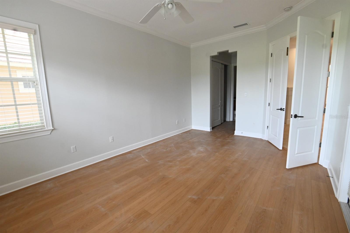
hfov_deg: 100.4
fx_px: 146
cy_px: 116
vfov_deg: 77.3
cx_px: 175
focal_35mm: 15
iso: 2000
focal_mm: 10
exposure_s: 1/40
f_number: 8
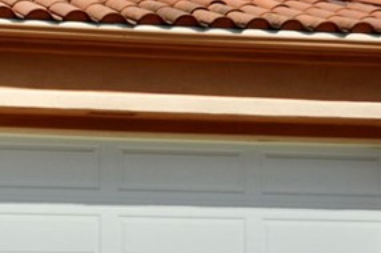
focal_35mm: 118
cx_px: -128
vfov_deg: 11.6
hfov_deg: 16.3
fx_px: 1247
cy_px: 121
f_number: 11
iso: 140
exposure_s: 1/500
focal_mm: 22
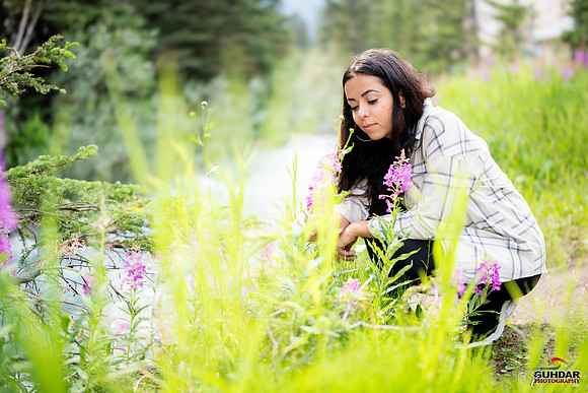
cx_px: 294
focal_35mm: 35
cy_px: 196
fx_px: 572
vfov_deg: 37.9
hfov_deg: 54.4
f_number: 1.2
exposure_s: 1/2500
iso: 200
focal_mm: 35
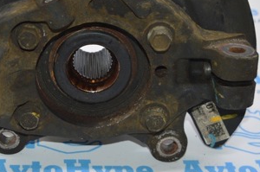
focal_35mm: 99
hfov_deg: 20.4
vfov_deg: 13.7
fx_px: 714
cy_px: 33
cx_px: 49
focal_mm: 31
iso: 400
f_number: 4.2
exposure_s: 1/80
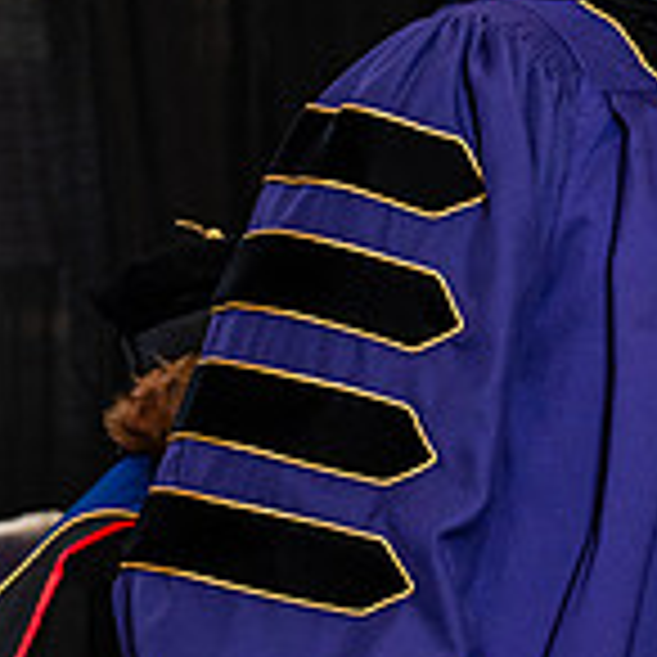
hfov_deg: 7.3
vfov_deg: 7.4
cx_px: 860
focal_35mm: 237
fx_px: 5089
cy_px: 335
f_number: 4.5
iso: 1250
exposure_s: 1/200
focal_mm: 70
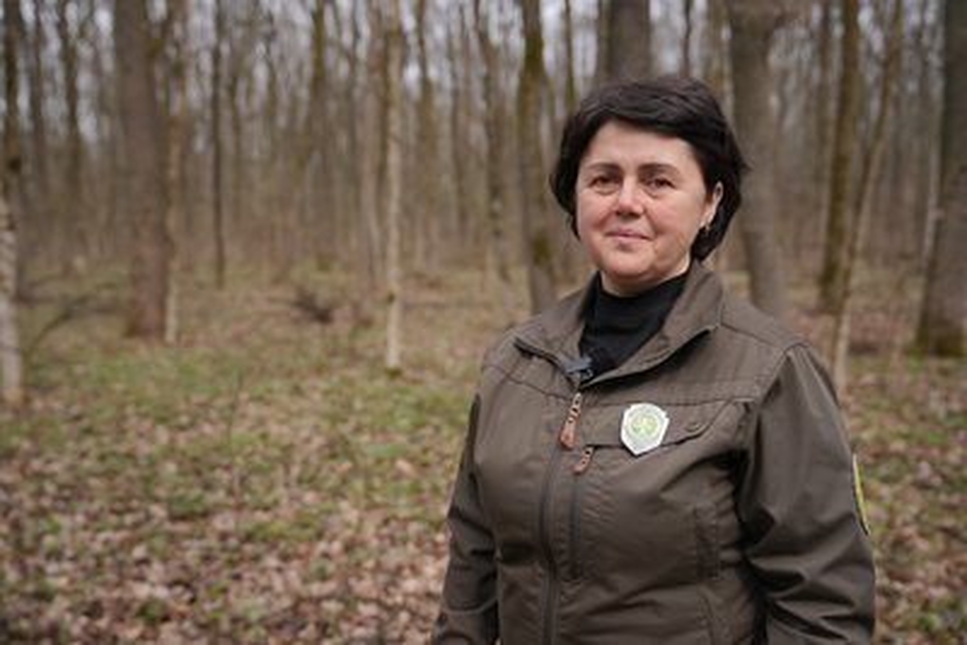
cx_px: 484
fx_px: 887
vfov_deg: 40.0
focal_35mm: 33
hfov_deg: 57.2
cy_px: 322
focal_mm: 33
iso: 200
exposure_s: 1/1250
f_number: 2.8
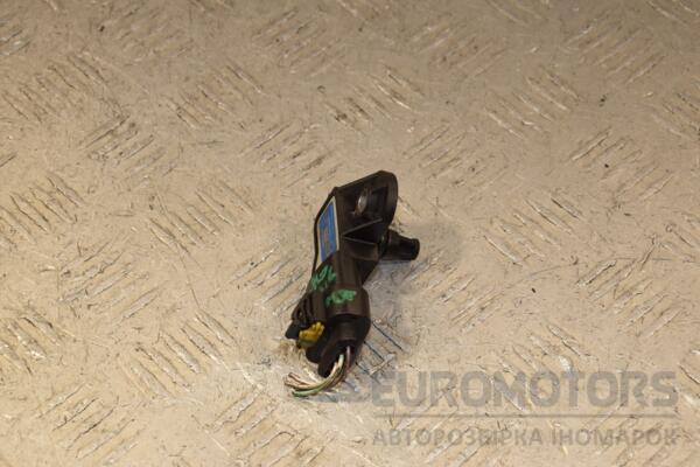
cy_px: 234
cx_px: 350
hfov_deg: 19.5
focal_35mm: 105
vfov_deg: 13.0
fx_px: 2042
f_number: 8
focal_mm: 70
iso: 800
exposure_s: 1/200
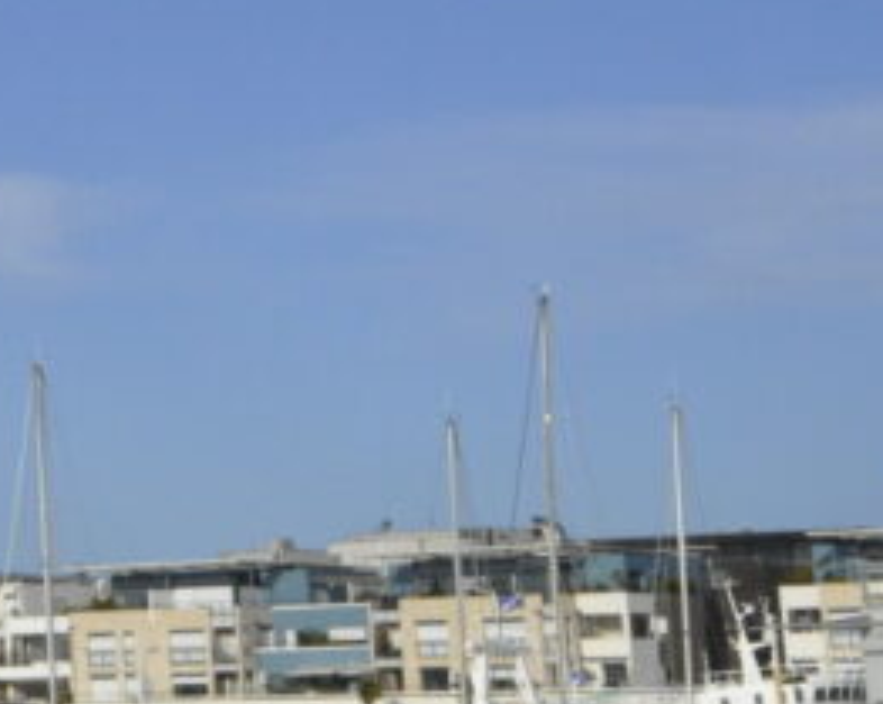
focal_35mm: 145
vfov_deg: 10.6
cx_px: -529
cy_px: 47
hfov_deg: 12.5
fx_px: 3785
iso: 1600
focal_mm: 30
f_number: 22
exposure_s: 1/500
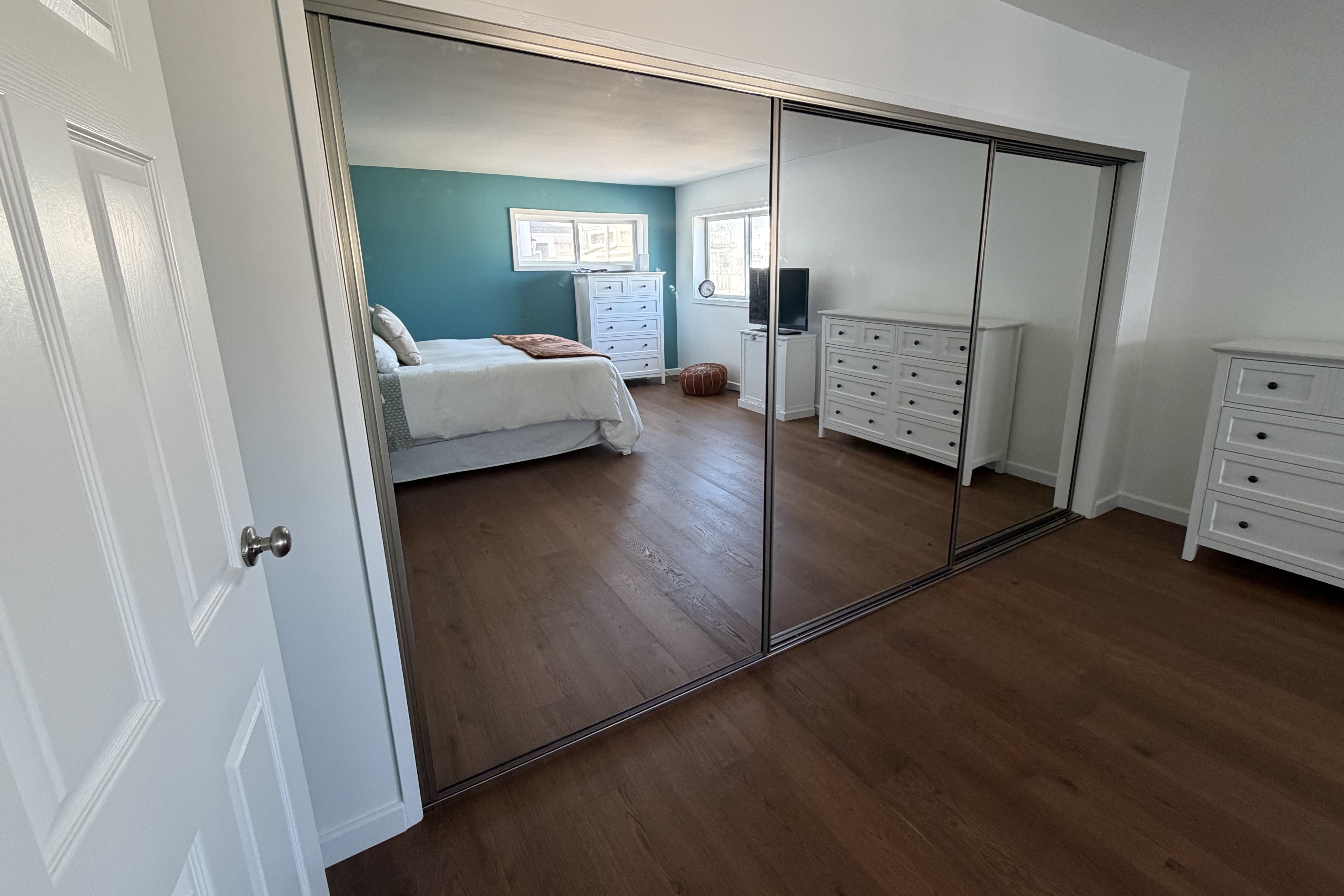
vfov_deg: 73.6
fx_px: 597
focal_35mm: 16
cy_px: 407
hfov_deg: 96.7
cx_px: 695
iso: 320
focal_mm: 2.22
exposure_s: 1/96
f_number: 2.2
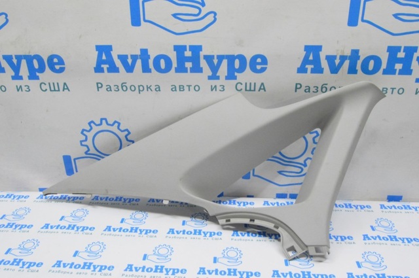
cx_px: 210
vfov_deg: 39.9
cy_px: 139
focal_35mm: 33
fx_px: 384
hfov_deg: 57.3
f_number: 20
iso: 6400
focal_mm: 22
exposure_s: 1/20
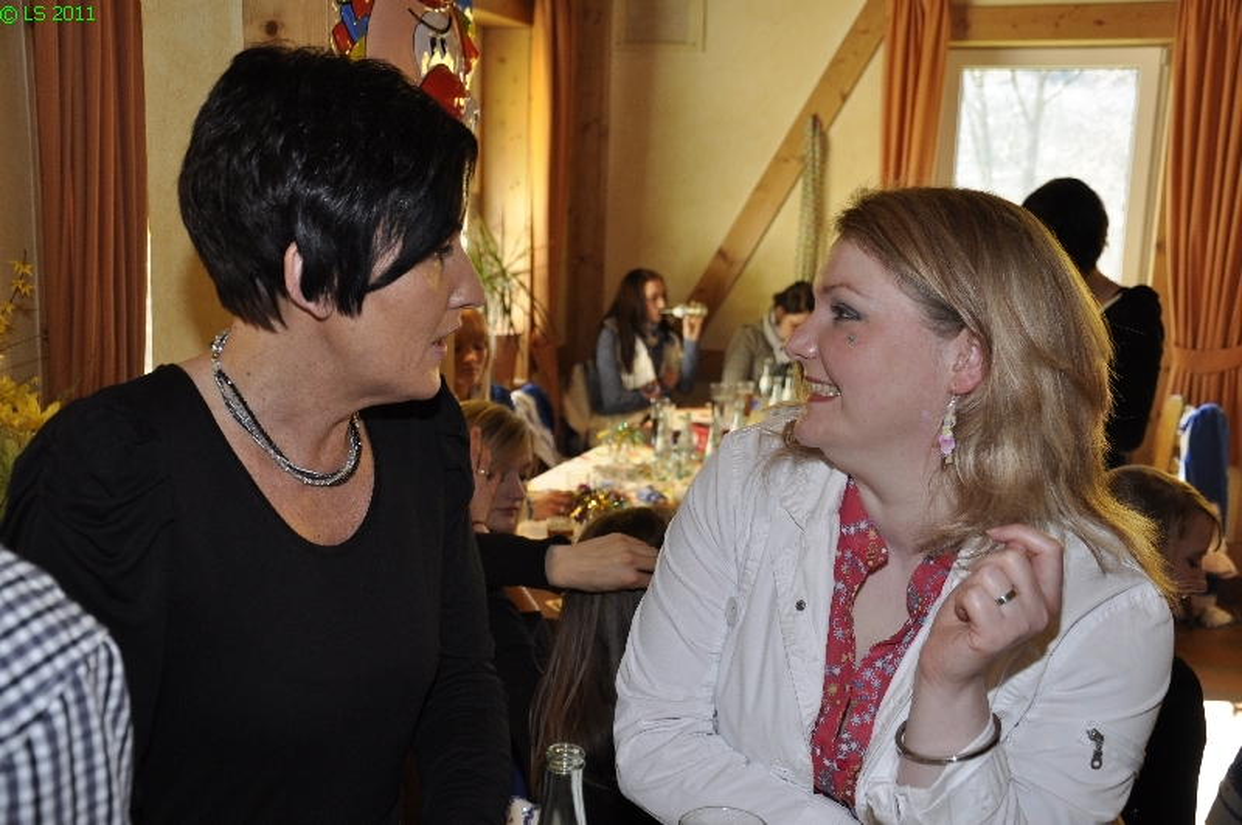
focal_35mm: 42
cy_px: 412
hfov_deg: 46.5
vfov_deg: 31.8
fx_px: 1447
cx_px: 621
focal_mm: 28
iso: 400
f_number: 5
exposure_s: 1/60
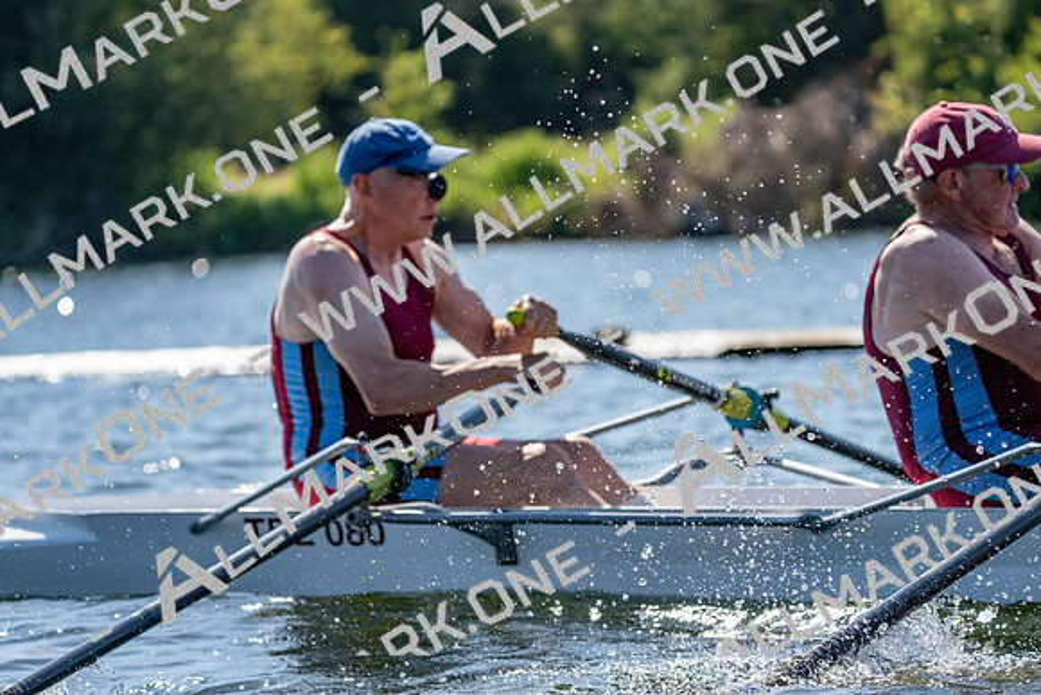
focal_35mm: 200
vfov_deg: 6.9
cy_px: 348
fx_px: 5784
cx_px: 520
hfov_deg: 10.3
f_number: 5.6
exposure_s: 1/1600
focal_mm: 200
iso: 250
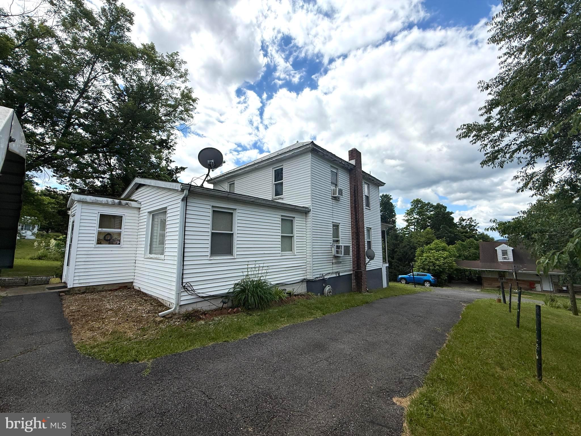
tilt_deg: +8.7
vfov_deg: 85.7
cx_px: 290
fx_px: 235
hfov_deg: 102.1
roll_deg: +0.1
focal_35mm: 14
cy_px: 218
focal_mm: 2.22
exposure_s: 1/2841
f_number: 2.2
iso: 50
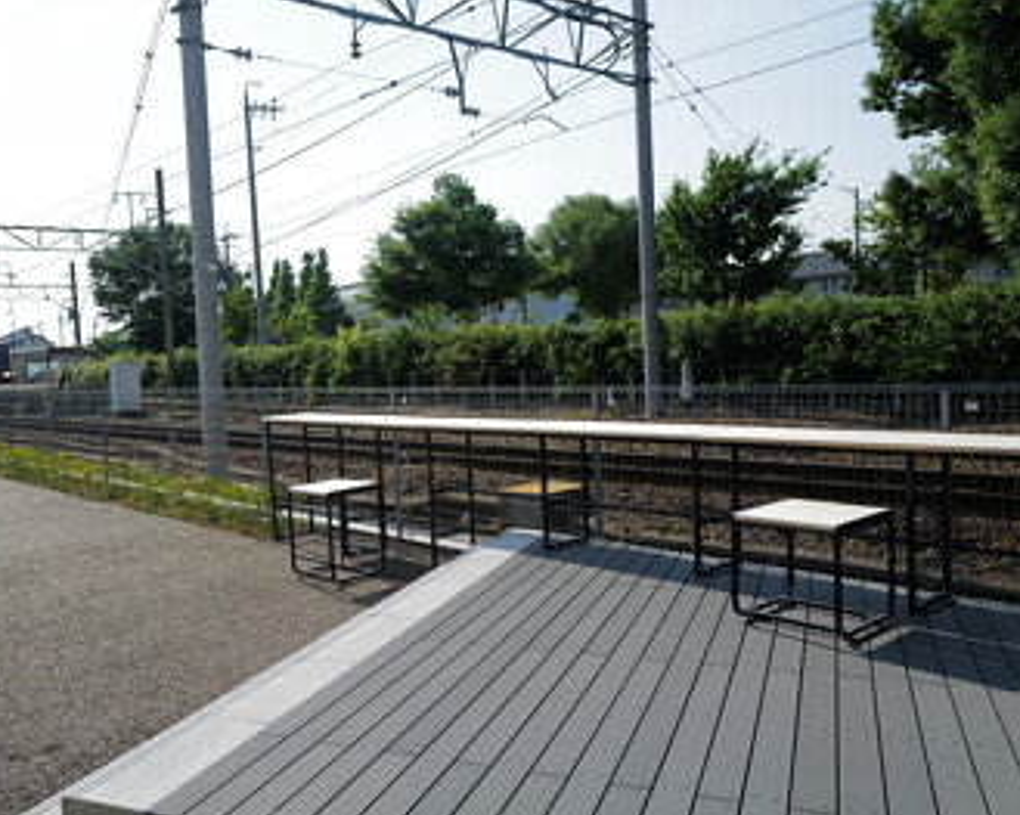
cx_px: 431
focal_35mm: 32
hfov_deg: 55.4
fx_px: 966
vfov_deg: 45.8
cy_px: 411
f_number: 5
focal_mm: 28
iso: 100
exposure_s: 1/500
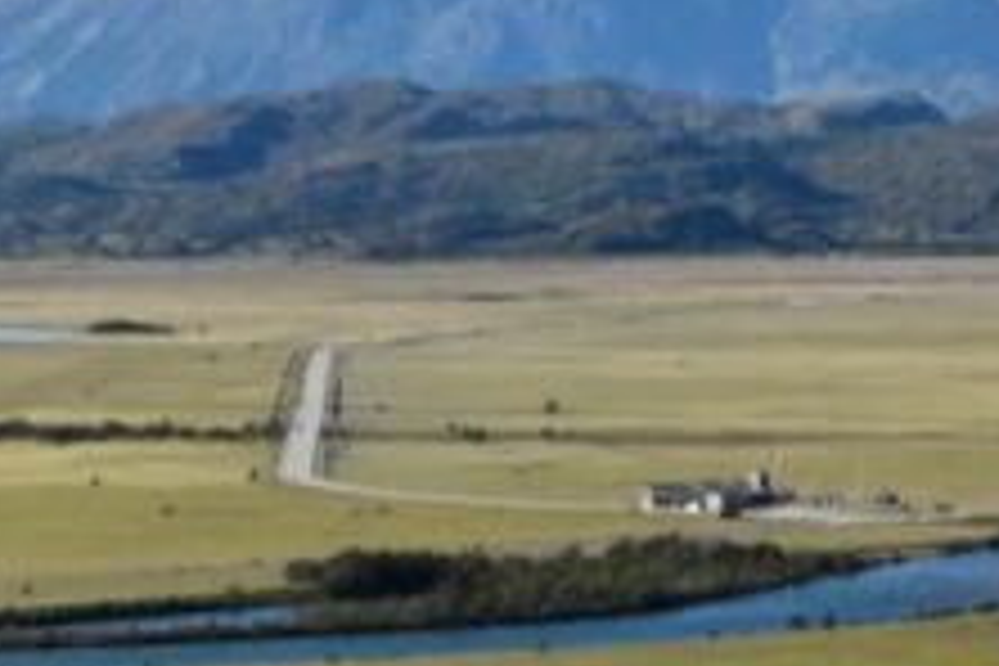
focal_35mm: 212
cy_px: 115
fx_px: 5883
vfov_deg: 6.5
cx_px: 108
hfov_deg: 9.7
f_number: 10
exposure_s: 1/640
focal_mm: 46
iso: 250
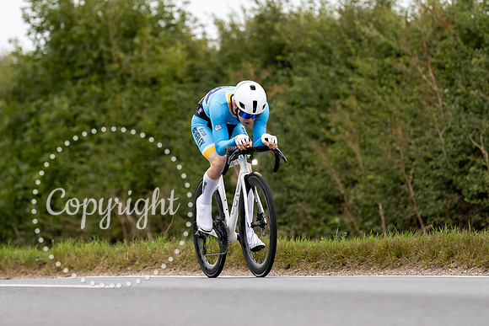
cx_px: 225
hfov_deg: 7.3
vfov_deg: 4.9
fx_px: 3835
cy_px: 118
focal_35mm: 282
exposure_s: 1/800
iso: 500
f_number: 2.8
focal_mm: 167
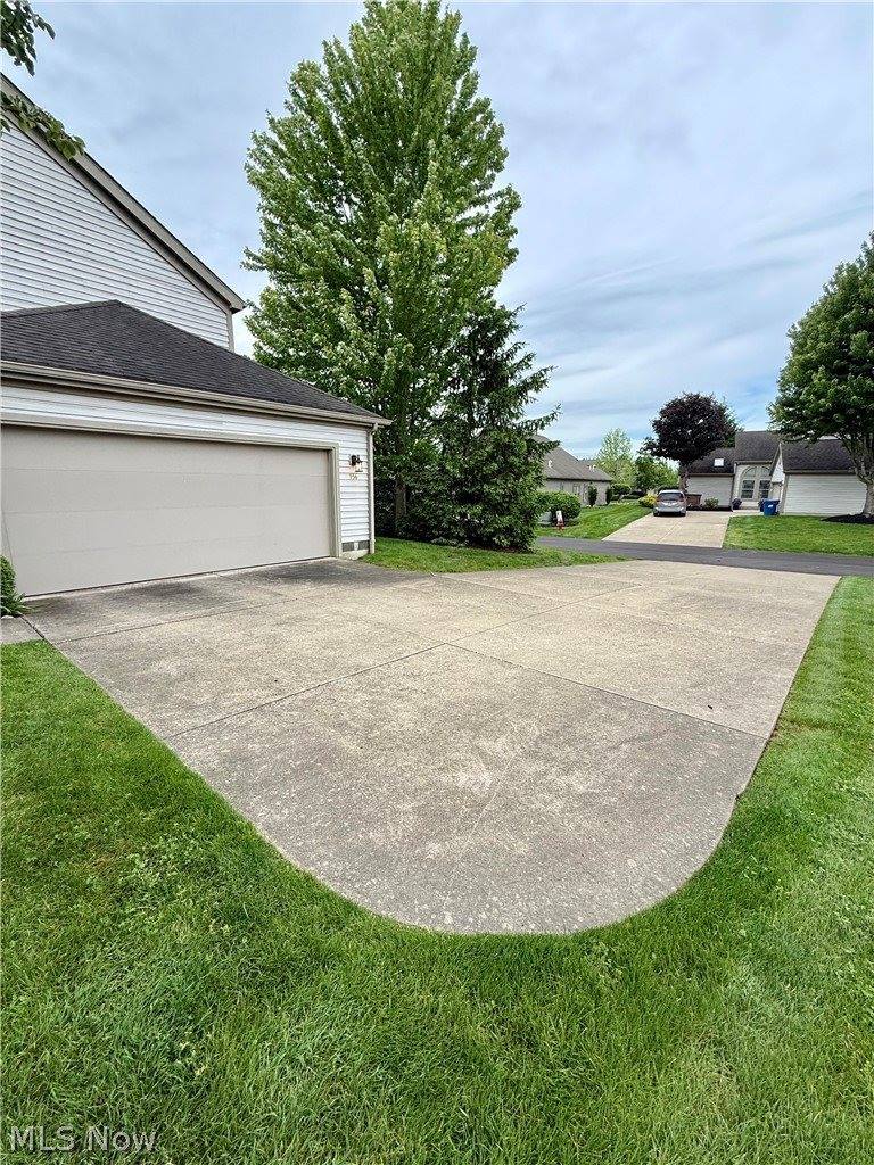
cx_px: 437
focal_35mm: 14
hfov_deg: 85.7
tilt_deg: -10.8
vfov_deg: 102.1
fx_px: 471
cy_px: 582
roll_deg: -0.5
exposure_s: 1/760
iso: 64
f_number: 2.2
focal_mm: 2.22
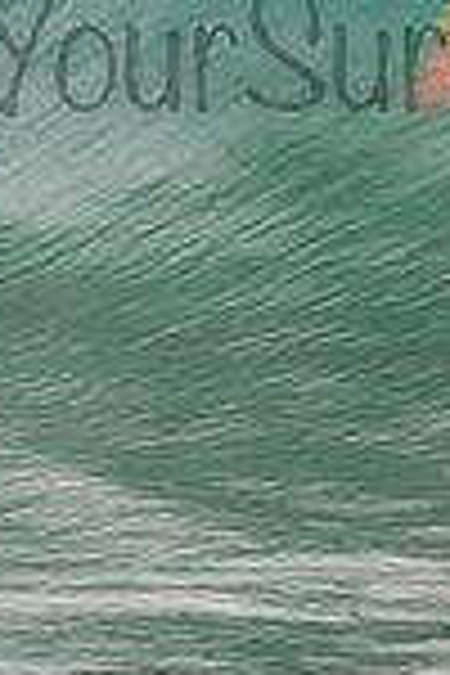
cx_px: 446
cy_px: 7
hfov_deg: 0.7
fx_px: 36335
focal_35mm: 1938
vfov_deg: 1.1
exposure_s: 1/20
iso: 64
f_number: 14
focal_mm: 500
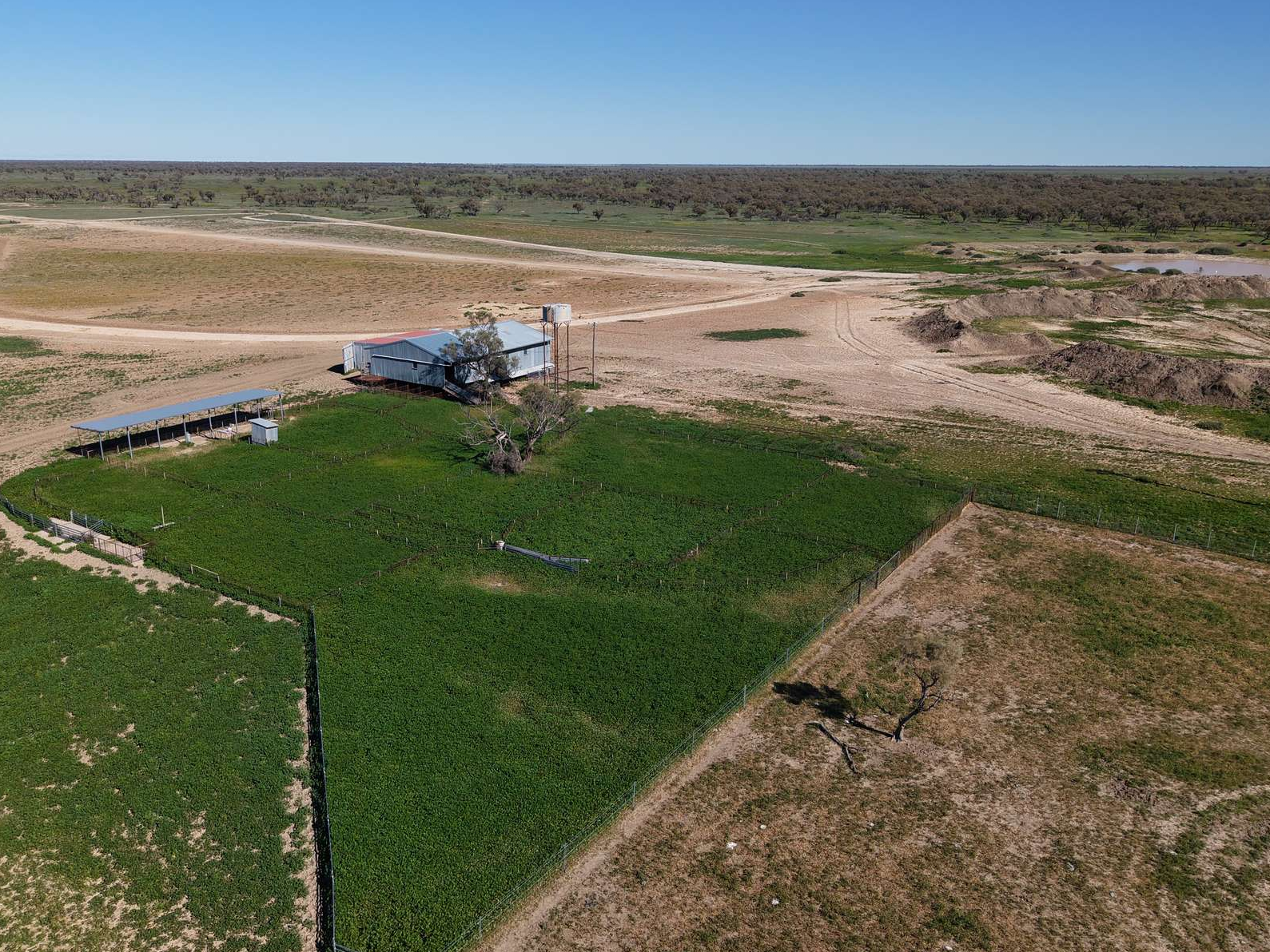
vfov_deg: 48.2
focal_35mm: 29
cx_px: 598
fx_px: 1064
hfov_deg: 61.6
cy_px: 494
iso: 100
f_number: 1.8
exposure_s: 1/100
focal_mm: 8.67
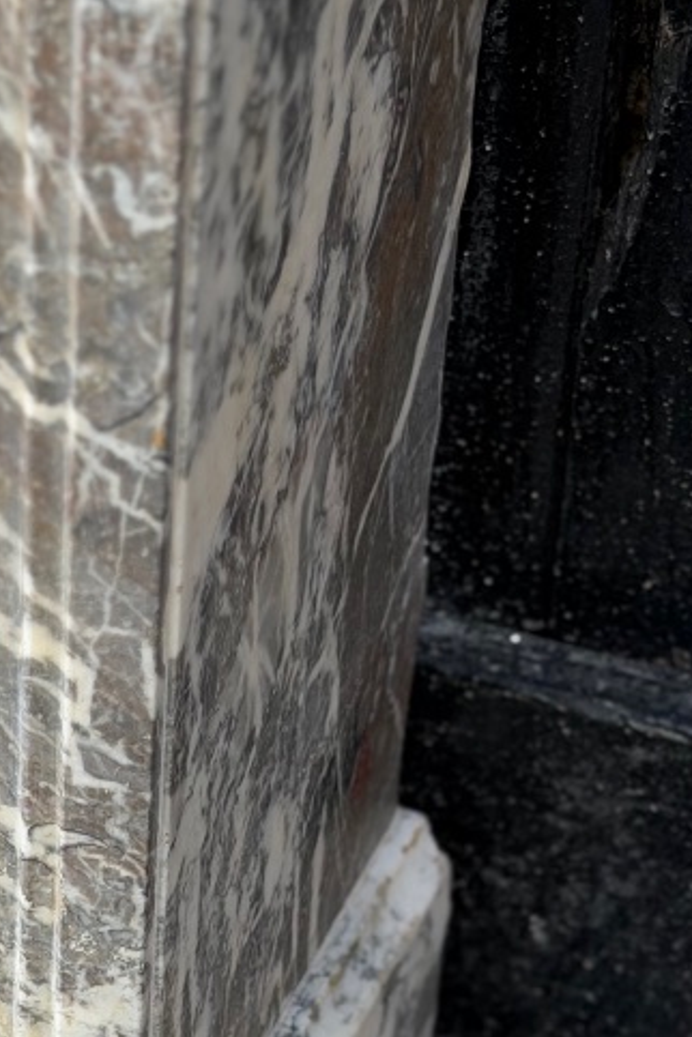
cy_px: 953
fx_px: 3575
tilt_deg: -44.3
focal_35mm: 124
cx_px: 4
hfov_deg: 11.0
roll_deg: +0.3
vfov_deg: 16.3
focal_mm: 6.76
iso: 50
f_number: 1.78
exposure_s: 1/173
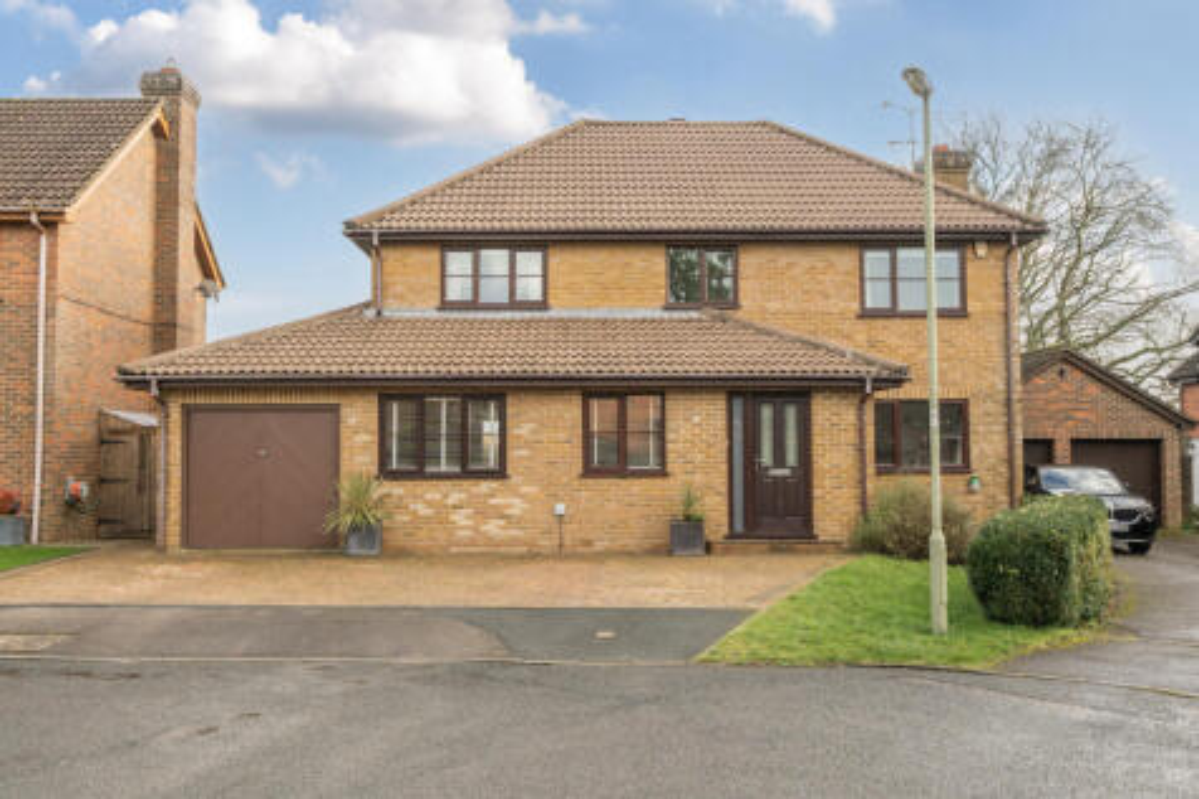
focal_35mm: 31
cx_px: 600
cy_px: 400
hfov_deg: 60.3
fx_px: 1032
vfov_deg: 42.3
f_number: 8
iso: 320
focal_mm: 21
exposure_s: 1/160
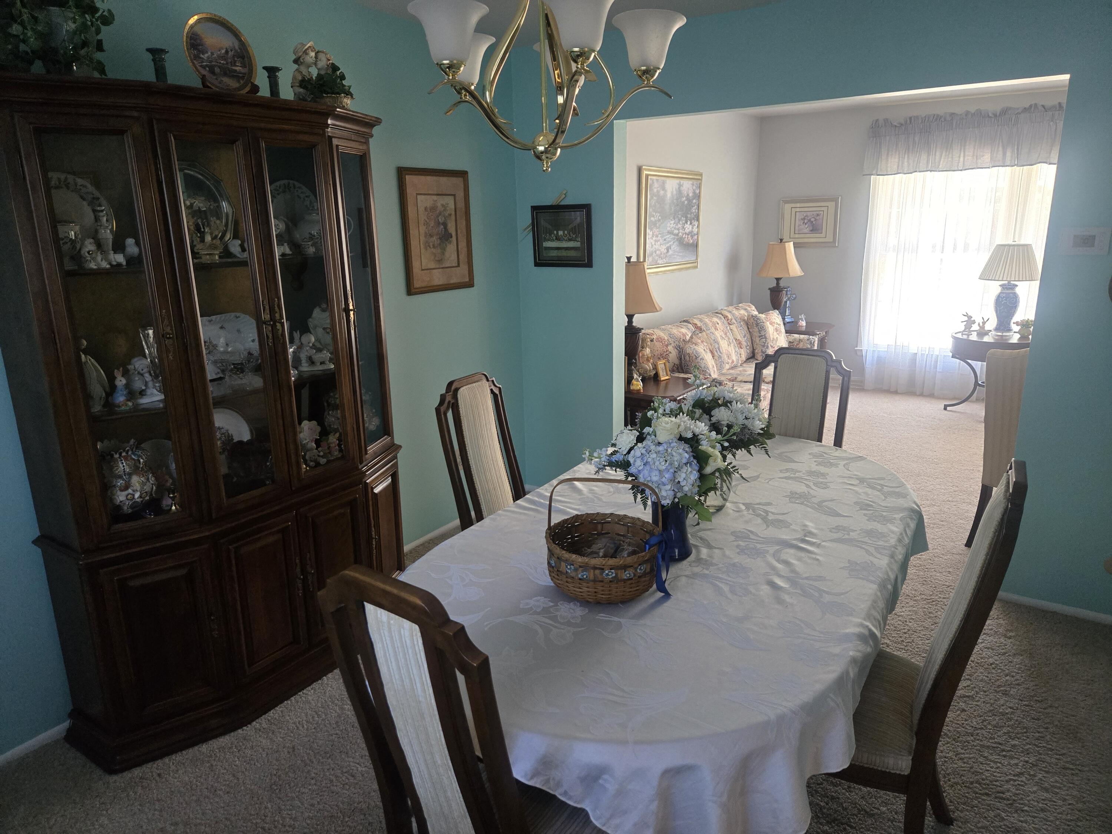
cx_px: 556
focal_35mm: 23
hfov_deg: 73.9
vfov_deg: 58.9
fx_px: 739
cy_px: 417
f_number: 1.8
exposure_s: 1/120
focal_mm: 5.4
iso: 640
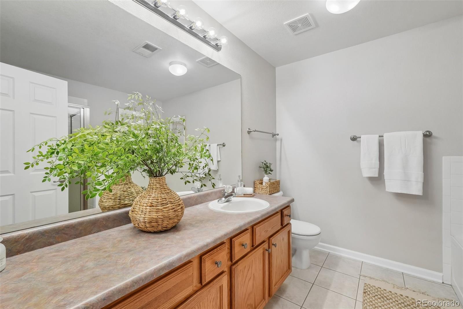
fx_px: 193
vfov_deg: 77.3
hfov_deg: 100.4
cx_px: 232
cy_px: 154
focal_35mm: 15
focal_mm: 10
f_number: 8
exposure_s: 1/15
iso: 800
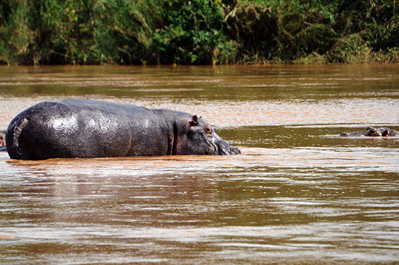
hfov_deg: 8.2
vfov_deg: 5.5
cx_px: 200
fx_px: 2770
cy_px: 132
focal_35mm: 250
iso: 320
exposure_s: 1/1000
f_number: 5.6
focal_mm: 250
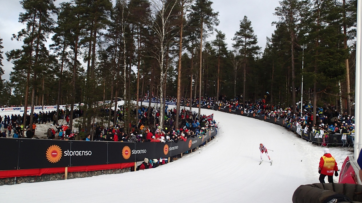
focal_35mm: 28
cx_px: 177
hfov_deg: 67.9
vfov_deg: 41.2
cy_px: 126
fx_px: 269
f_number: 8
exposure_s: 1/160
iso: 100
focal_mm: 4.5
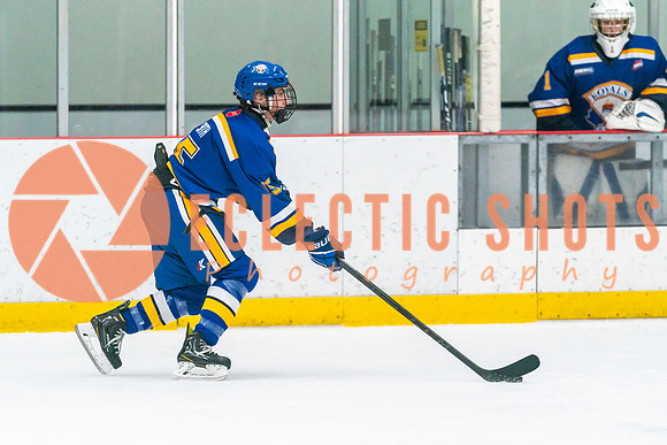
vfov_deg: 5.0
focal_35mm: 276
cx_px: 322
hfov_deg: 7.5
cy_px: 277
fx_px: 5113
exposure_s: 1/1250
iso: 3200
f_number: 2.8
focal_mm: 194
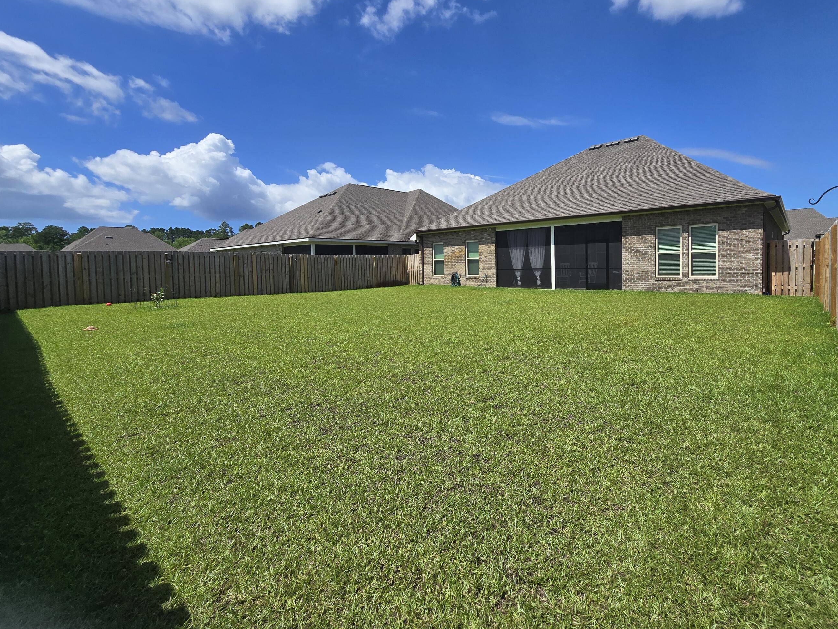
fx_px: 363
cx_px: 482
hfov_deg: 97.4
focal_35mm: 15
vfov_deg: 81.3
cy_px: 273
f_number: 2.2
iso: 50
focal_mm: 2.2
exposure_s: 1/3840
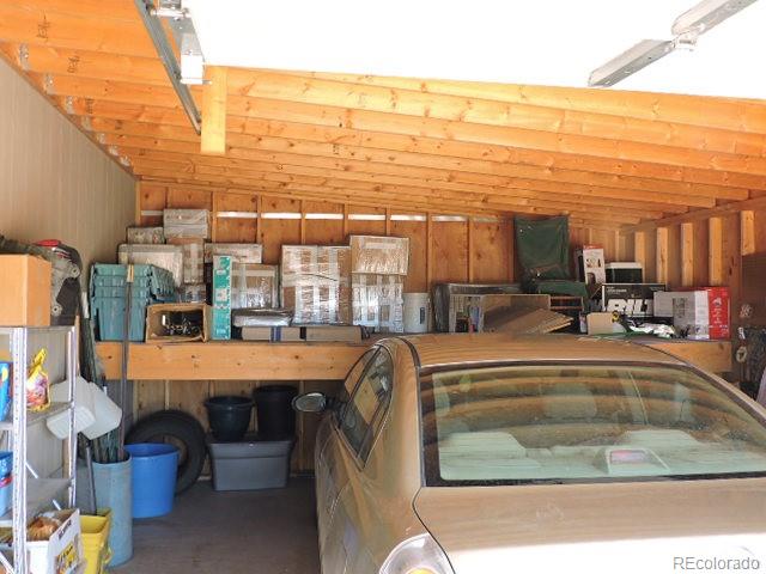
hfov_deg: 55.4
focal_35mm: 33
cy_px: 287
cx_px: 383
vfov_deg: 42.9
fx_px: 730
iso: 180
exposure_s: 1/50
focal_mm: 5.9
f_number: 3.2
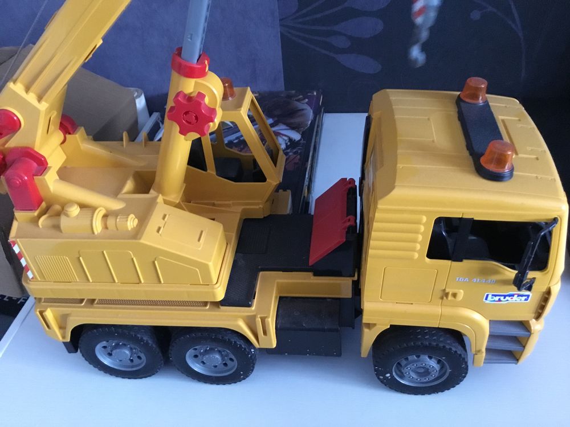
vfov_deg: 45.4
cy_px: 214
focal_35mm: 31
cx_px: 285
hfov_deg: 58.4
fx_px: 510
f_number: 2.4
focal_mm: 3.3
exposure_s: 1/17
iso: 640
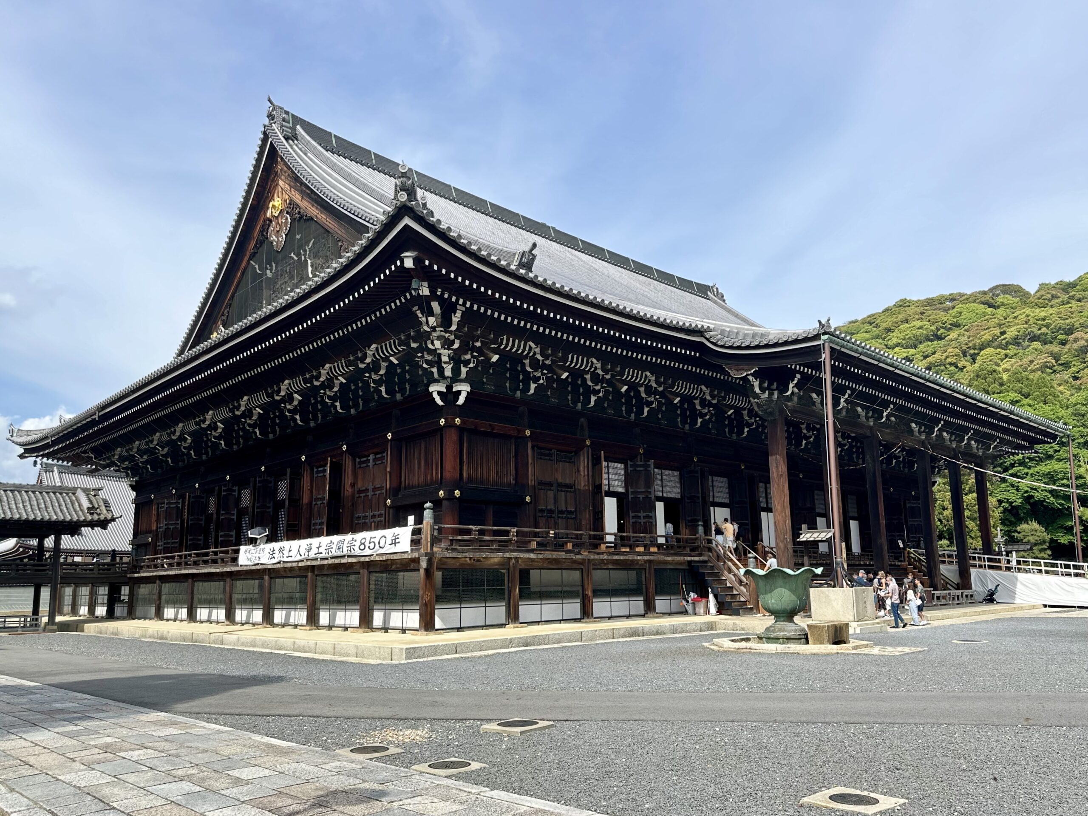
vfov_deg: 56.8
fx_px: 754
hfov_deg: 71.6
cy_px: 408
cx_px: 544
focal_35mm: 24
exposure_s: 1/1721
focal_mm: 6.86
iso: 80
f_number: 1.78
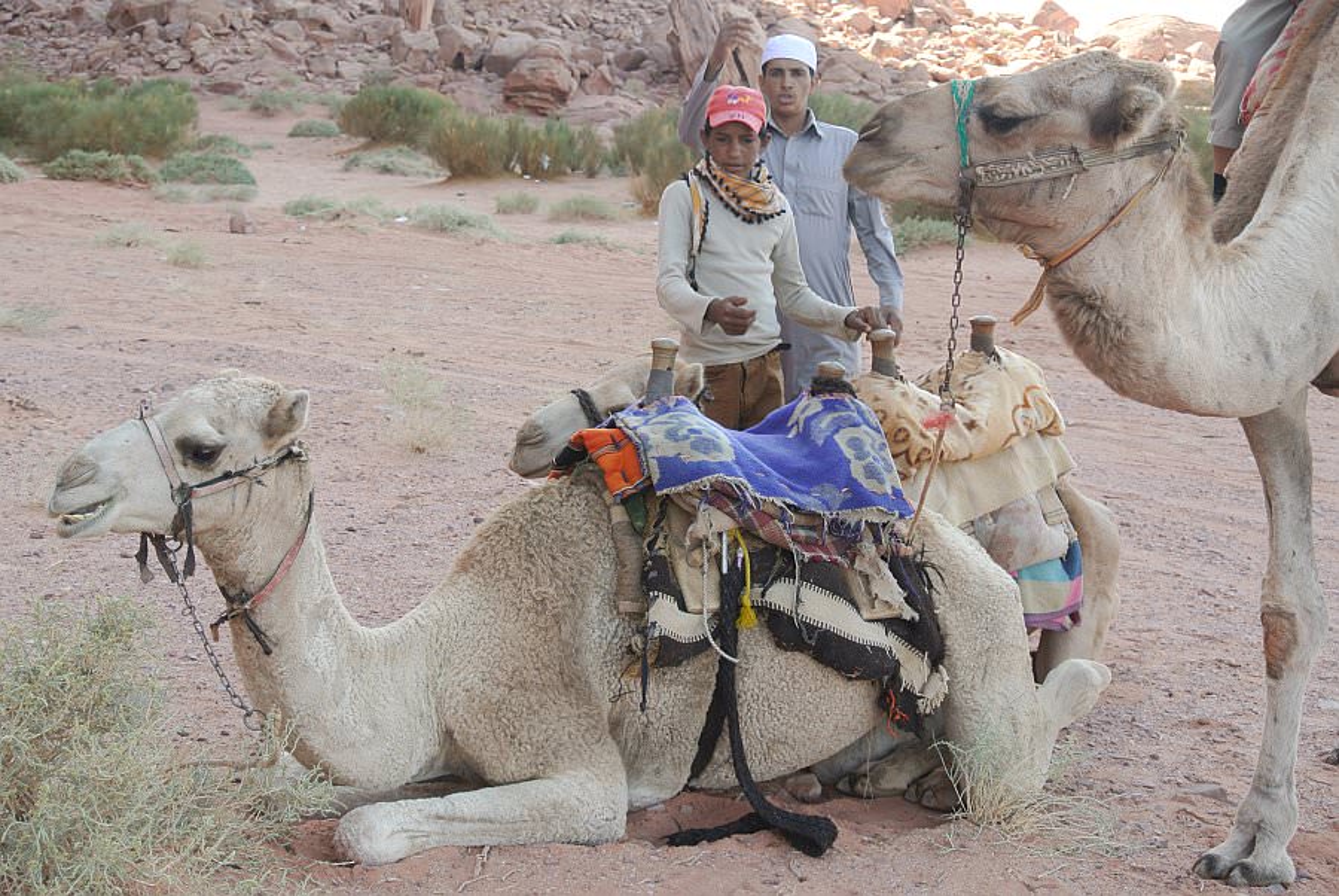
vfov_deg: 21.6
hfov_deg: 31.9
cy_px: 448
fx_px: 2345
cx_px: 670
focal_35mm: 63
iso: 200
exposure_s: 1/160
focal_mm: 23.6
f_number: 5
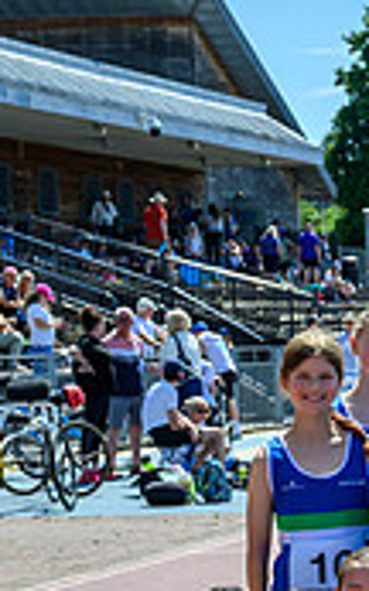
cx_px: 936
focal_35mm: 147
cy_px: 497
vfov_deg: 14.1
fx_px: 2367
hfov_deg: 8.1
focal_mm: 43
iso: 200
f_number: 5.6
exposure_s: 1/1000
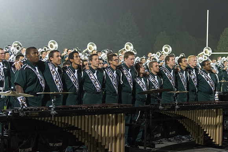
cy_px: 70
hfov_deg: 25.2
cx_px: 131
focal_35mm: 81
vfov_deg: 16.9
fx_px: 510
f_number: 4.5
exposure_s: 1/160
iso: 11400
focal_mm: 70
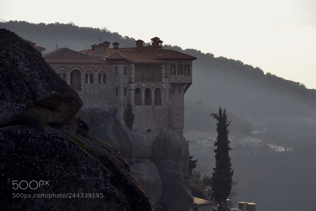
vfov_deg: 6.1
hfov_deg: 9.2
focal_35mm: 225
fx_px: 1974
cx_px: 158
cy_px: 106
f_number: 9
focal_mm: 150
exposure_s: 1/400
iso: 200
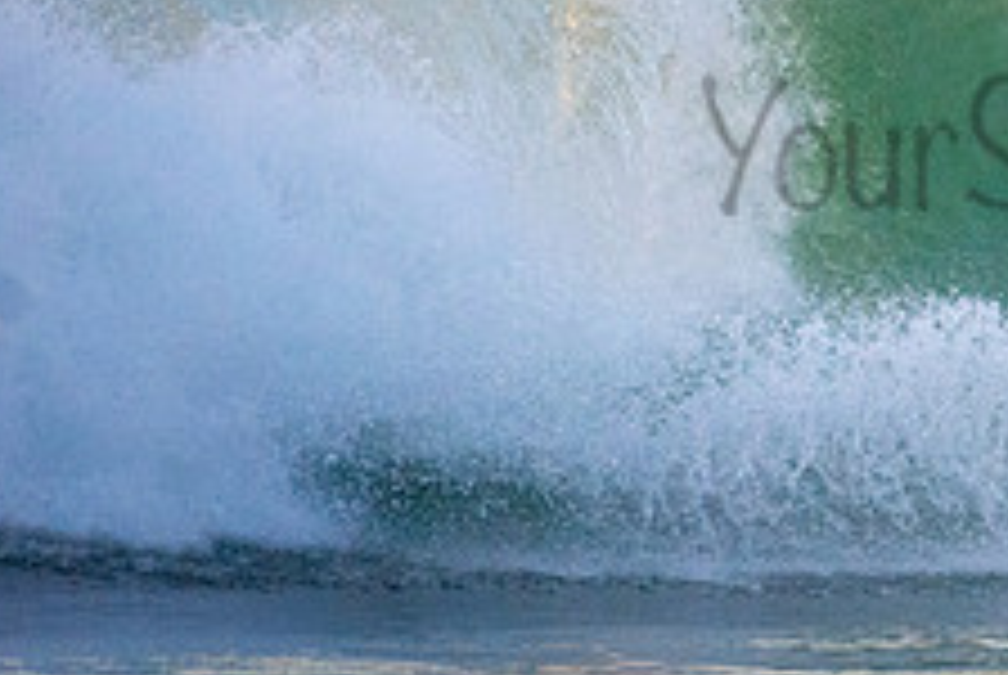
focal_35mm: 1938
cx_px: 1166
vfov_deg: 0.7
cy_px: 106
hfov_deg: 1.1
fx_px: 54334
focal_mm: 500
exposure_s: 1/1600
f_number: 5.6
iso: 2800
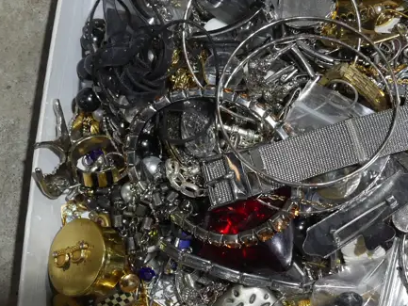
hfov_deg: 18.4
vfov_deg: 14.2
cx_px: 416
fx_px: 1226
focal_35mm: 104
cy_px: 177
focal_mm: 22
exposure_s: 1/60
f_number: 4.7
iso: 400
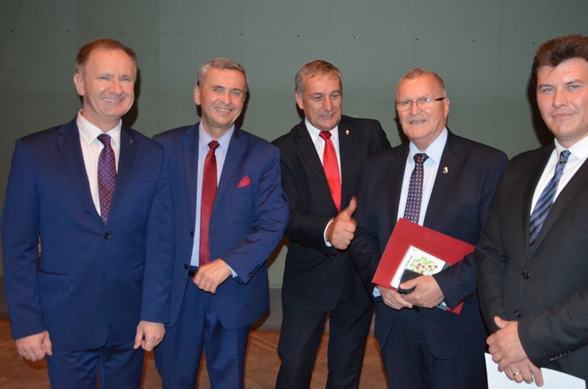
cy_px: 191
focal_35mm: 37
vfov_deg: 36.2
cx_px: 341
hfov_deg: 52.3
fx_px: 596
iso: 3200
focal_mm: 21
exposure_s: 1/60
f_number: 3.8
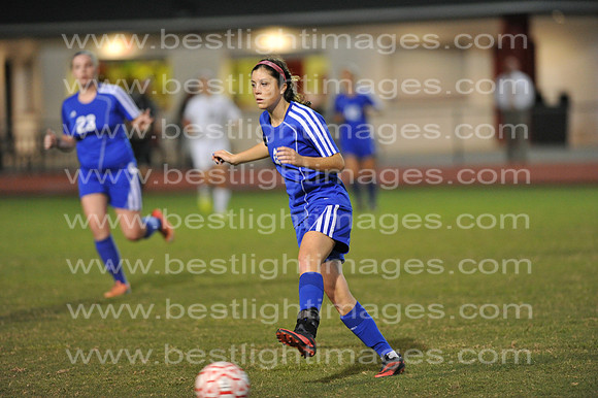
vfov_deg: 4.6
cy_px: 199
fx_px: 4980
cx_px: 299
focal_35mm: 300
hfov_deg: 6.9
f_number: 3.2
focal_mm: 300
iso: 5000
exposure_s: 1/400
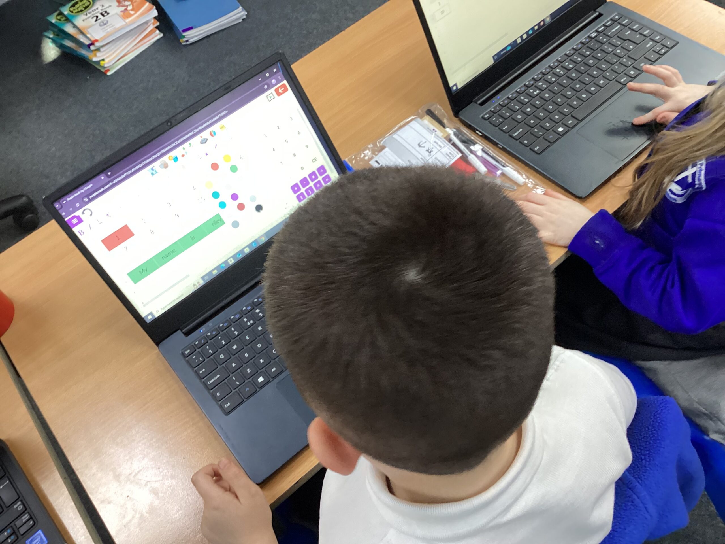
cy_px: 272
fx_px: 649
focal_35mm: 31
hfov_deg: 58.4
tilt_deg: -55.8
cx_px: 362
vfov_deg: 45.4
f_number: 2.4
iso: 160
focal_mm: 3.3
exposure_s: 1/50
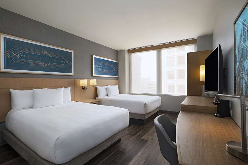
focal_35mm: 17
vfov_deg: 70.4
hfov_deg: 93.3
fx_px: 117
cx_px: 124
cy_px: 82
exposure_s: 2
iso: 200
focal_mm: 17
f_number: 13
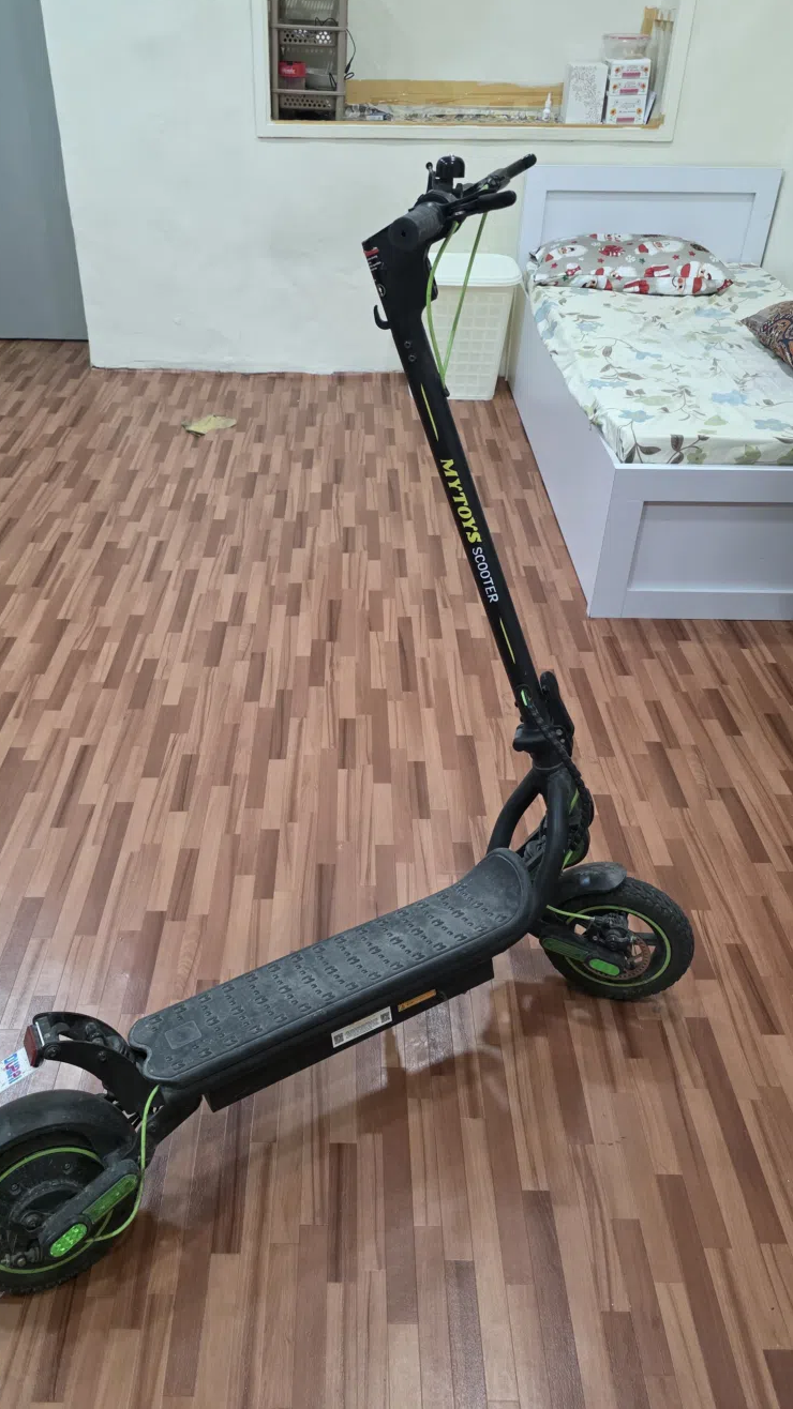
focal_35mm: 26
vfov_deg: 71.9
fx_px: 972
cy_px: 702
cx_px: 361
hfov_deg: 44.3
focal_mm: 6.3
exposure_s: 1/100
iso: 800
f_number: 1.7
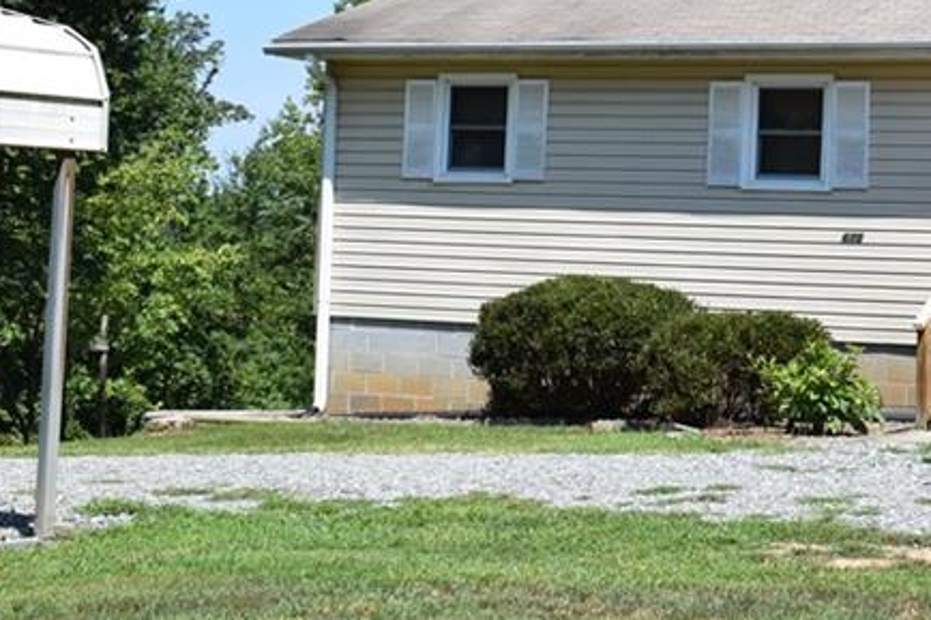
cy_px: 36
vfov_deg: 14.7
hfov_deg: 21.5
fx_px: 2378
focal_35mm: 92
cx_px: 897
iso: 200
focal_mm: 26
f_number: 9
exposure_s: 1/320
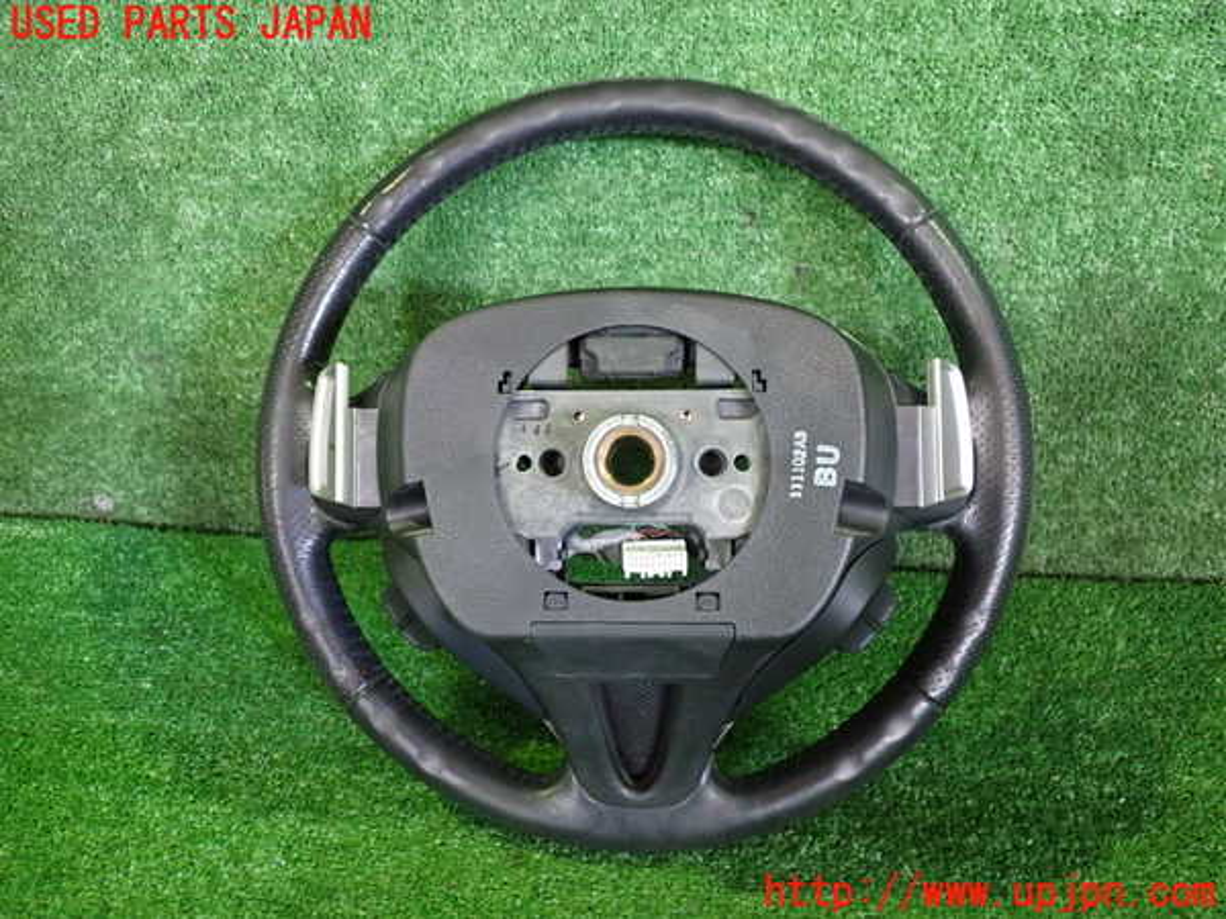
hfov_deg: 60.0
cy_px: 460
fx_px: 1063
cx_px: 613
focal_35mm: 30
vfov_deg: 46.8
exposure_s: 1/30
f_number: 2.3
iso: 800
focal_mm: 5.4
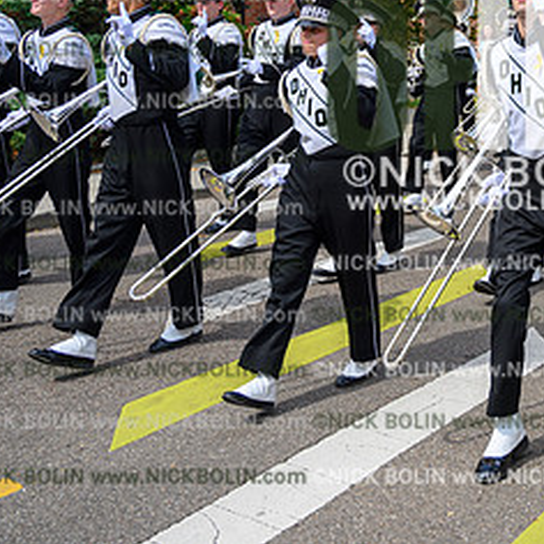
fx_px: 889
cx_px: 489
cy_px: 101
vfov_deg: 33.0
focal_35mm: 50
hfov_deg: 32.4
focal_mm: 24
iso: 100
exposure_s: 1/1250
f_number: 4
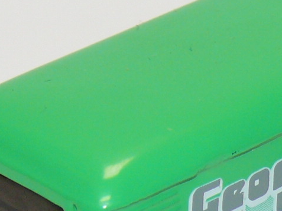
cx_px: 260
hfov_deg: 5.8
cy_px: 192
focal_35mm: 342
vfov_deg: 4.3
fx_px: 2787
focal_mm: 13.3
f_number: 4
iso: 100
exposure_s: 1/30
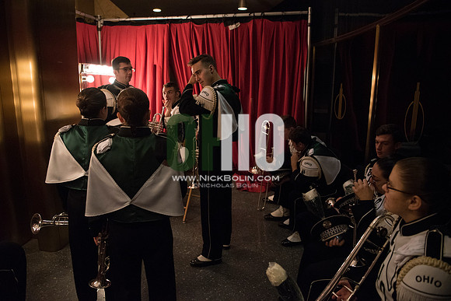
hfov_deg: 73.7
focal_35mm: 24
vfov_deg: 53.2
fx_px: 301
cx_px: 226
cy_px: 150
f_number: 2.8
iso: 8000
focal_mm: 24
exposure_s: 1/800
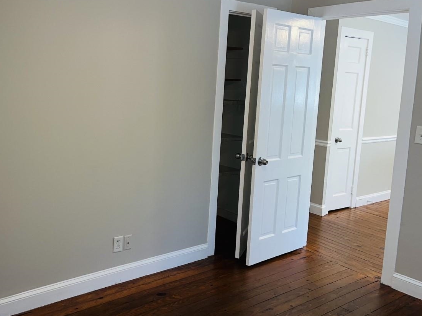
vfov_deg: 41.7
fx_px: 415
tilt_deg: -8.0
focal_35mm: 34
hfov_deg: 53.1
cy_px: 134
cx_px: 149
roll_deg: -2.0
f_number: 1.6
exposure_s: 1/22
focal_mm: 5.1
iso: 50
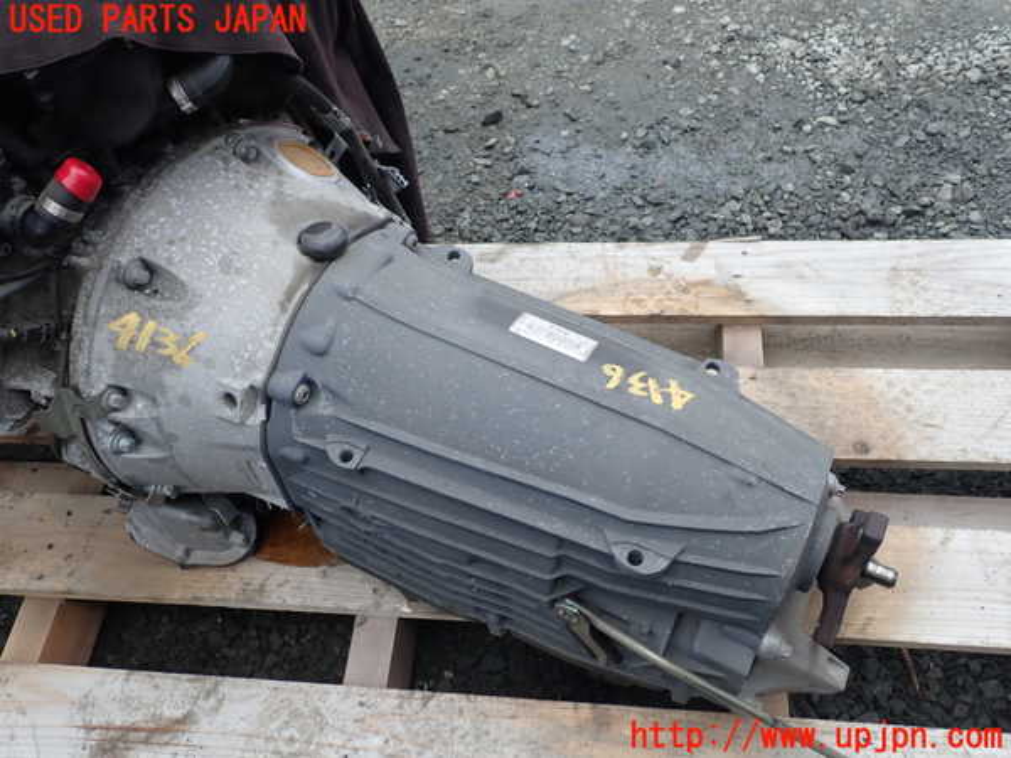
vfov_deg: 46.8
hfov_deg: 60.0
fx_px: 876
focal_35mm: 30
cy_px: 379
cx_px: 506
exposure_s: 1/100
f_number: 3.2
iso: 100
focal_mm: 5.4
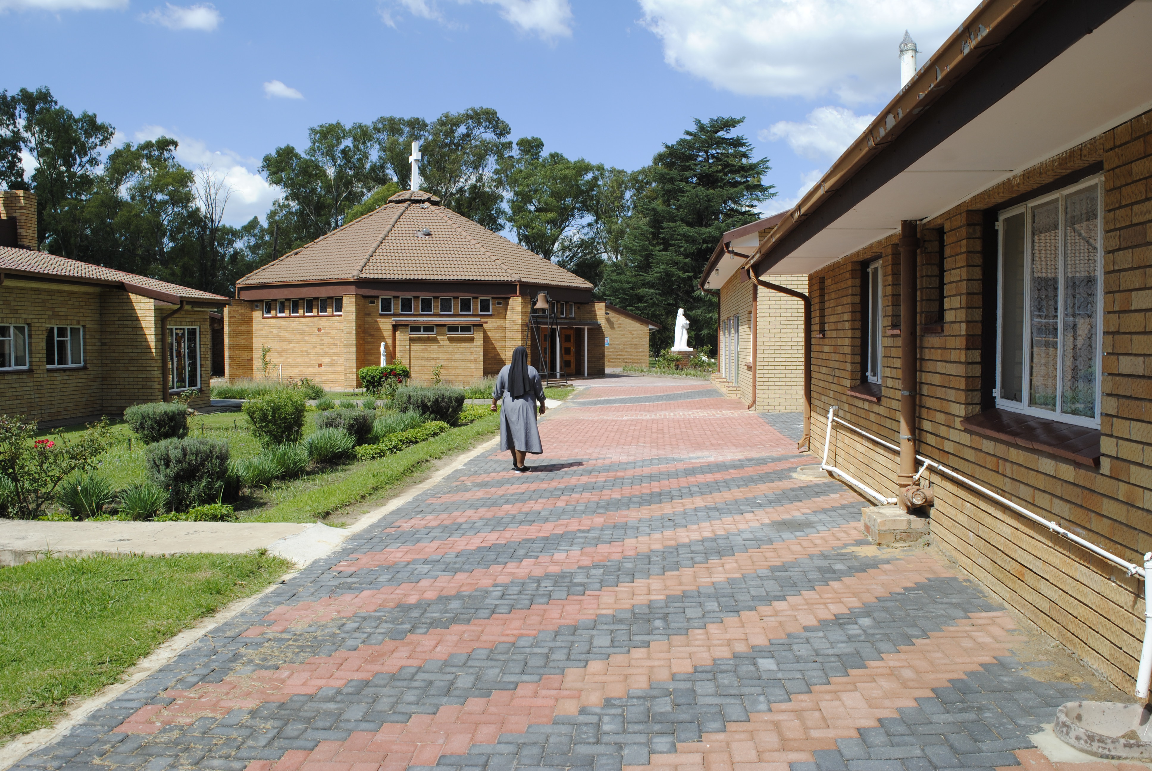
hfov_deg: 61.9
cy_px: 386
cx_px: 576
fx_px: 961
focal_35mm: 30
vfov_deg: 43.7
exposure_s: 1/250
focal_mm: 20
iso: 100
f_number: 8
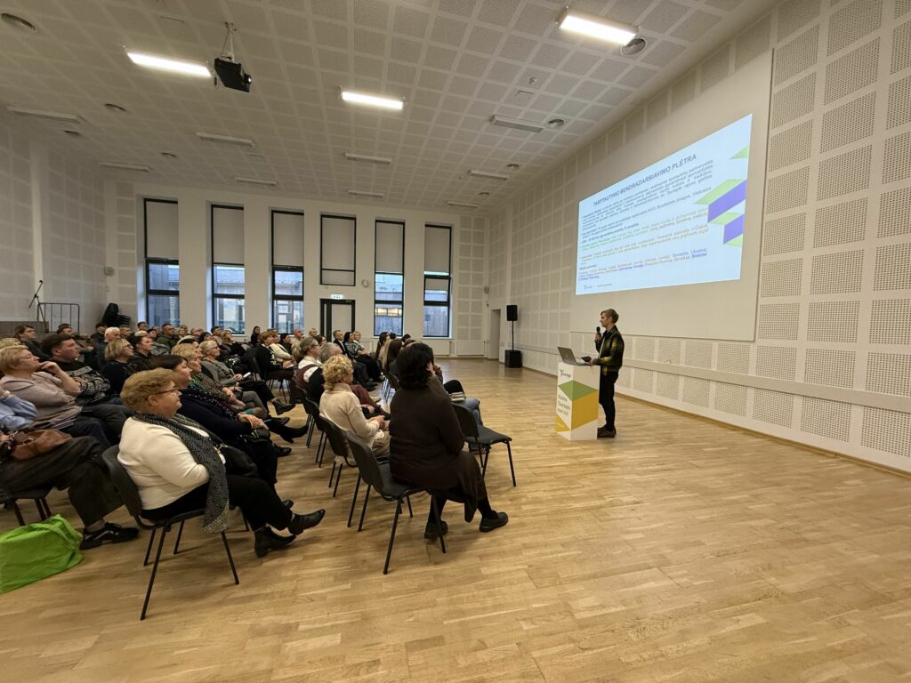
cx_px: 456
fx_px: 368
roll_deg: -1.7
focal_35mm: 14
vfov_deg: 85.7
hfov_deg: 102.1
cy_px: 342
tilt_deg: -2.4
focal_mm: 2.22
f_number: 2.2
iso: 320
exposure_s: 1/60
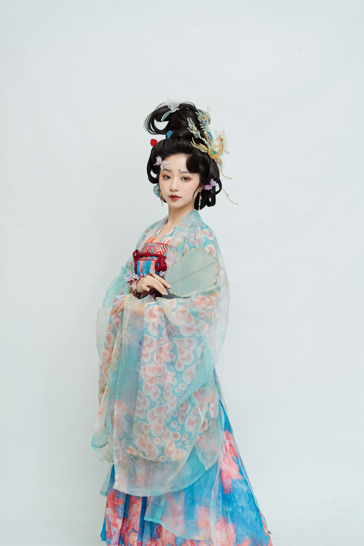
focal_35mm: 50
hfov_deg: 27.0
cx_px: 182
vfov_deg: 39.6
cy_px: 273
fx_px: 758
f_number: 2.8
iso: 100
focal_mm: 50
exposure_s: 1/125
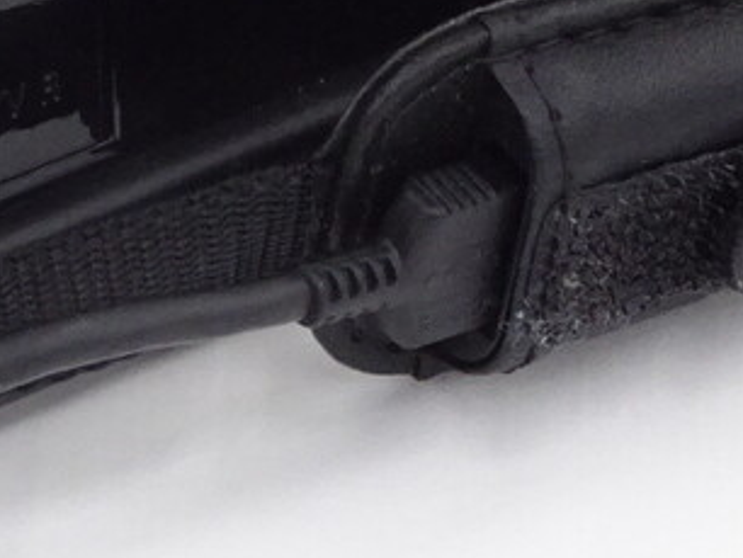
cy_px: -126
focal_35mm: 294
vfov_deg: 5.0
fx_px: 6315
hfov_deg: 6.7
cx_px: 10
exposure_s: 1/80
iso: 640
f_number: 5
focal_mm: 12.87
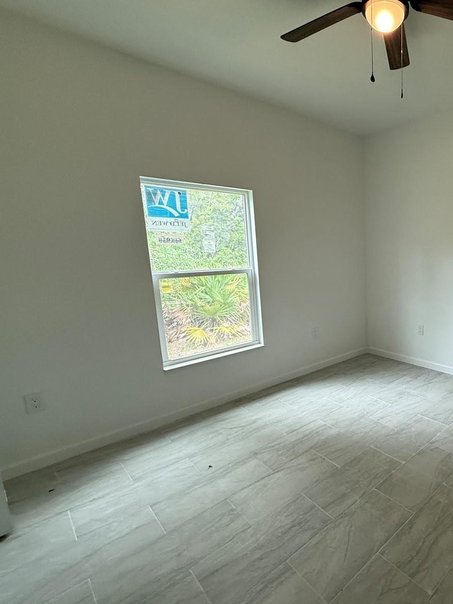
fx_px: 332
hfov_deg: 60.2
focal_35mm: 19
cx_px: 392
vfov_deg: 84.7
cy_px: 301
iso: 160
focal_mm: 2.22
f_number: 2.2
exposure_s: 1/120
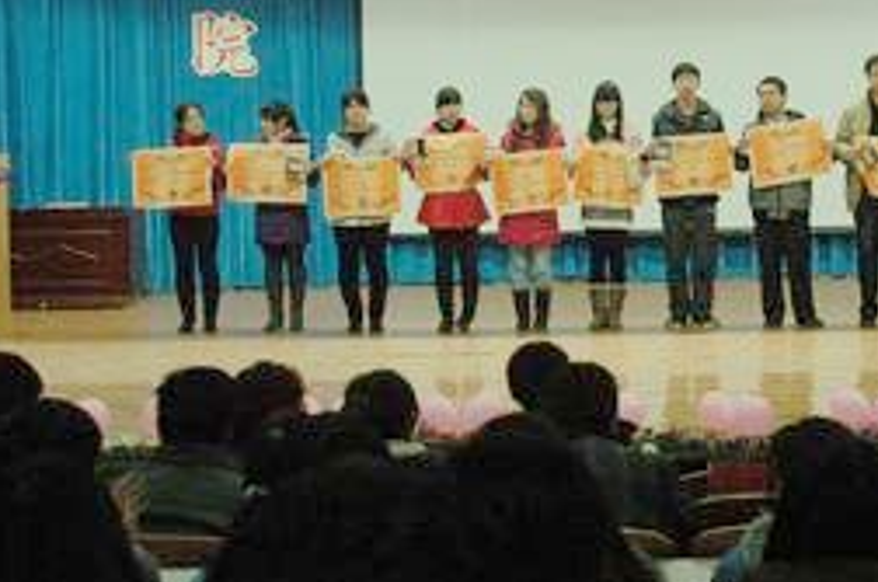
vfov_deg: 19.2
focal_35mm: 70
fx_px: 1704
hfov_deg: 28.5
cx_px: 658
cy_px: 145
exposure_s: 1/160
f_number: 5
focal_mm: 28
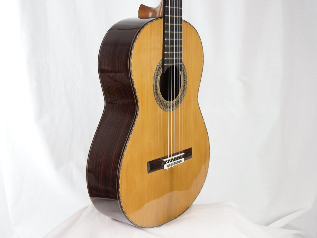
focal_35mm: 50
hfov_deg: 38.2
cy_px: 119
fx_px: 458
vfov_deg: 29.1
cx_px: 158
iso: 400
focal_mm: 25
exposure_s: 1/60
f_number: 4.7
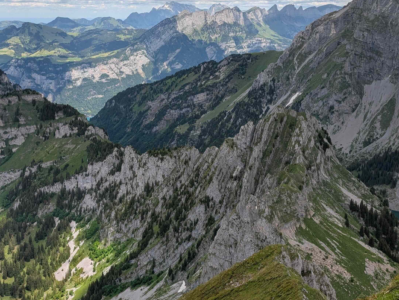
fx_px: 519
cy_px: 127
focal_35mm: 45
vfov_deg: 32.2
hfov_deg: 42.0
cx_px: 194
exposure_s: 1/1176
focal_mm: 6.9
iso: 22
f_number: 1.68
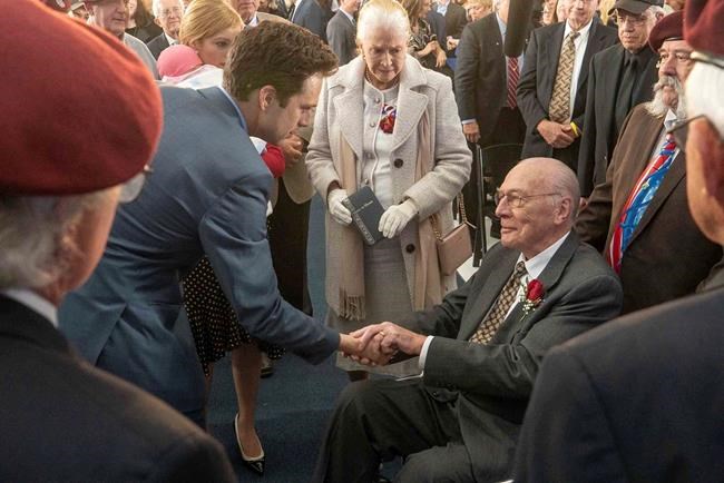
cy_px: 242
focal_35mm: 36
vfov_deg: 36.9
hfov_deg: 53.1
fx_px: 724
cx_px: 362
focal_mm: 24
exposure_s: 1/160
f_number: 5
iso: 5000
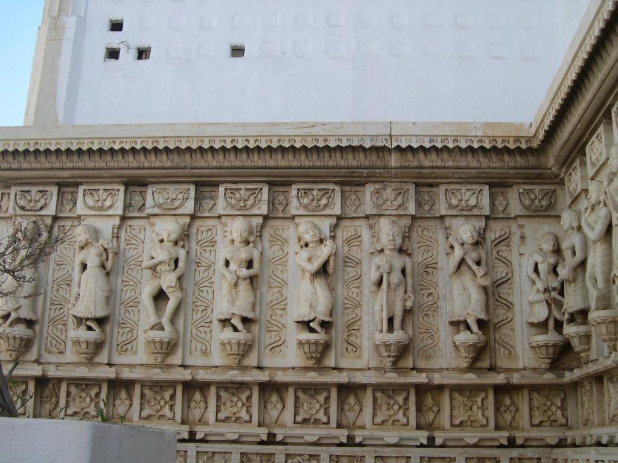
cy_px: 232
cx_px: 309
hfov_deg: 44.8
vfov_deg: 34.3
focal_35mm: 42
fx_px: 750
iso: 100
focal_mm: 9
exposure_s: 1/448
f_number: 2.9
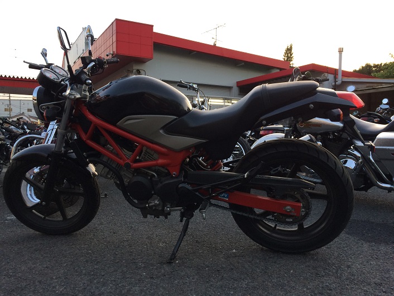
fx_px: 330
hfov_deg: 61.7
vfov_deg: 48.2
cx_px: 197
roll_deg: -0.7
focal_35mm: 29
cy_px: 148
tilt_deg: -1.9
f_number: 2.2
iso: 40
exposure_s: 1/40
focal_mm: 4.15
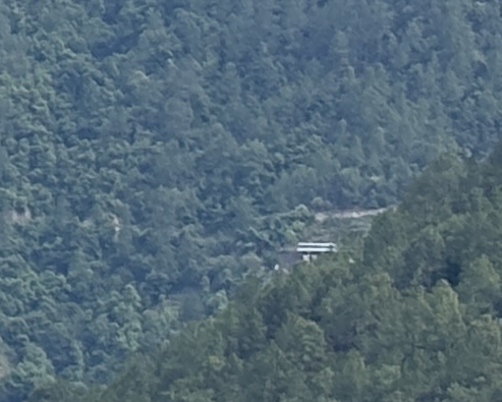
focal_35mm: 415
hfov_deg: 4.4
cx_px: -1375
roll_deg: -0.6
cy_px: 533
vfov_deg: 3.7
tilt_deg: -4.2
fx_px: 6169
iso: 32
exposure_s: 1/903
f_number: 1.6
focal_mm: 5.96
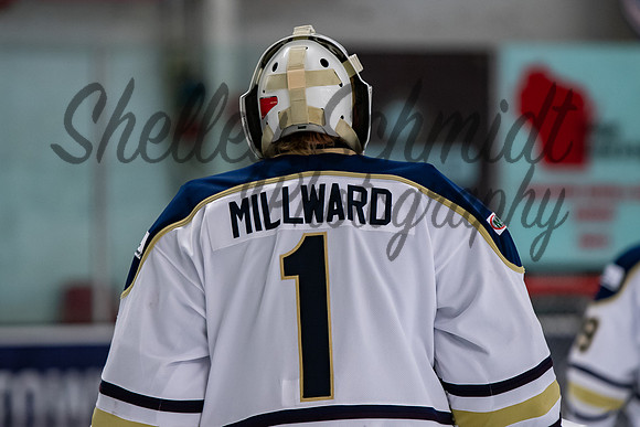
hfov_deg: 6.4
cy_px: 196
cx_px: 287
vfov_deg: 4.3
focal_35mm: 320
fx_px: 5692
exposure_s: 1/800
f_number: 3.2
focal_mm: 190
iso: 2000
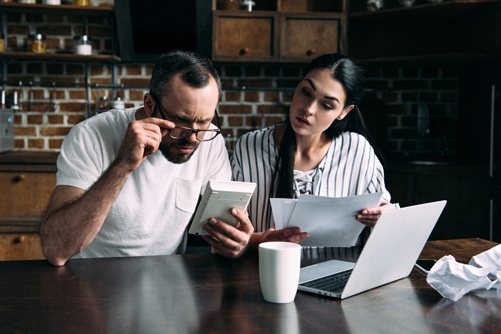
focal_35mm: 48
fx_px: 668
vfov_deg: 28.1
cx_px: 250
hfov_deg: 41.1
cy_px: 167
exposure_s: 1/200
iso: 640
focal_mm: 48
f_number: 4
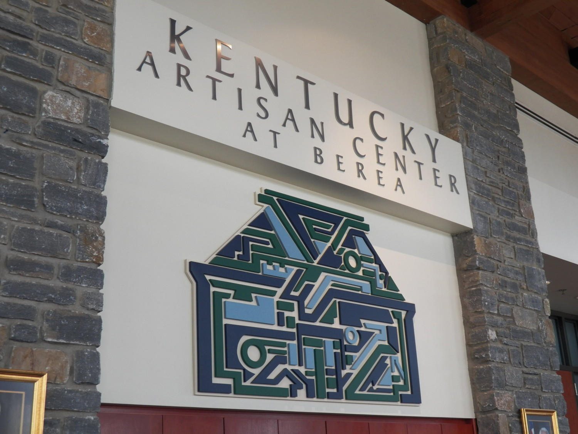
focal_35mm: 44
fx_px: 735
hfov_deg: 42.9
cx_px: 289
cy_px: 217
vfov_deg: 32.9
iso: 125
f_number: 3.2
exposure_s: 1/60
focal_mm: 7.9
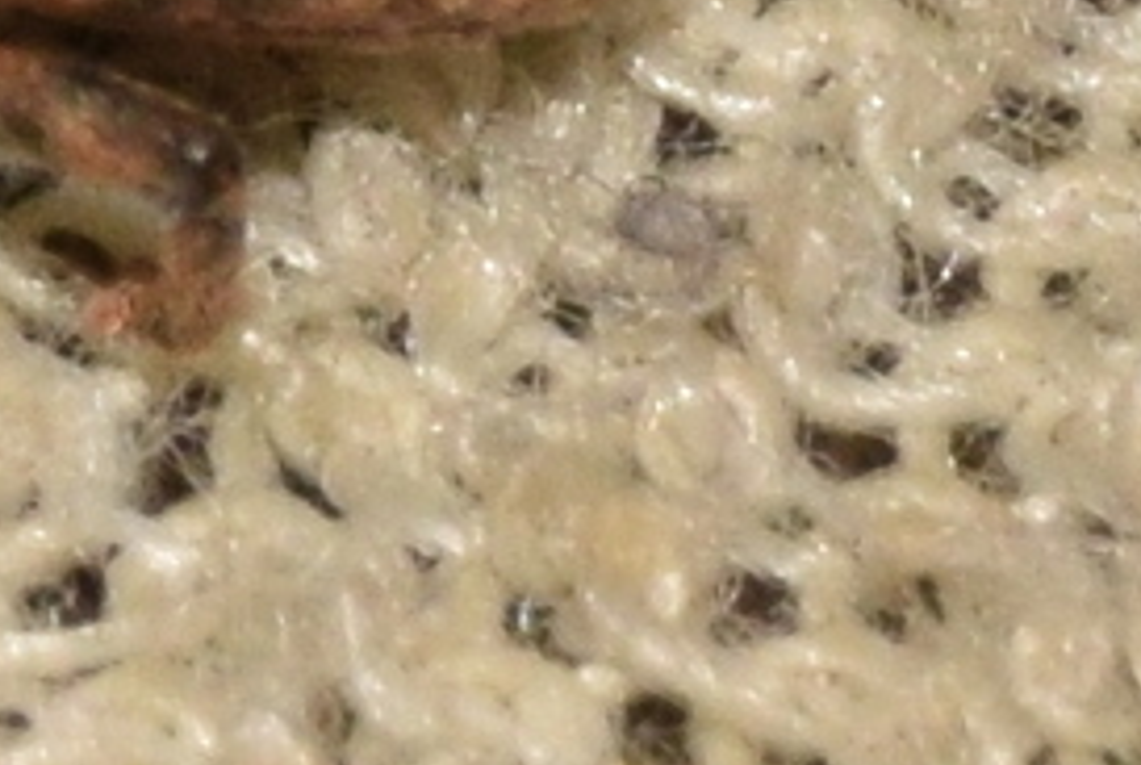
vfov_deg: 1.9
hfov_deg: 2.8
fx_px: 23365
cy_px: -334
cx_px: -512
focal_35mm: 736
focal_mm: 140
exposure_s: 1/160
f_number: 16
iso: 400
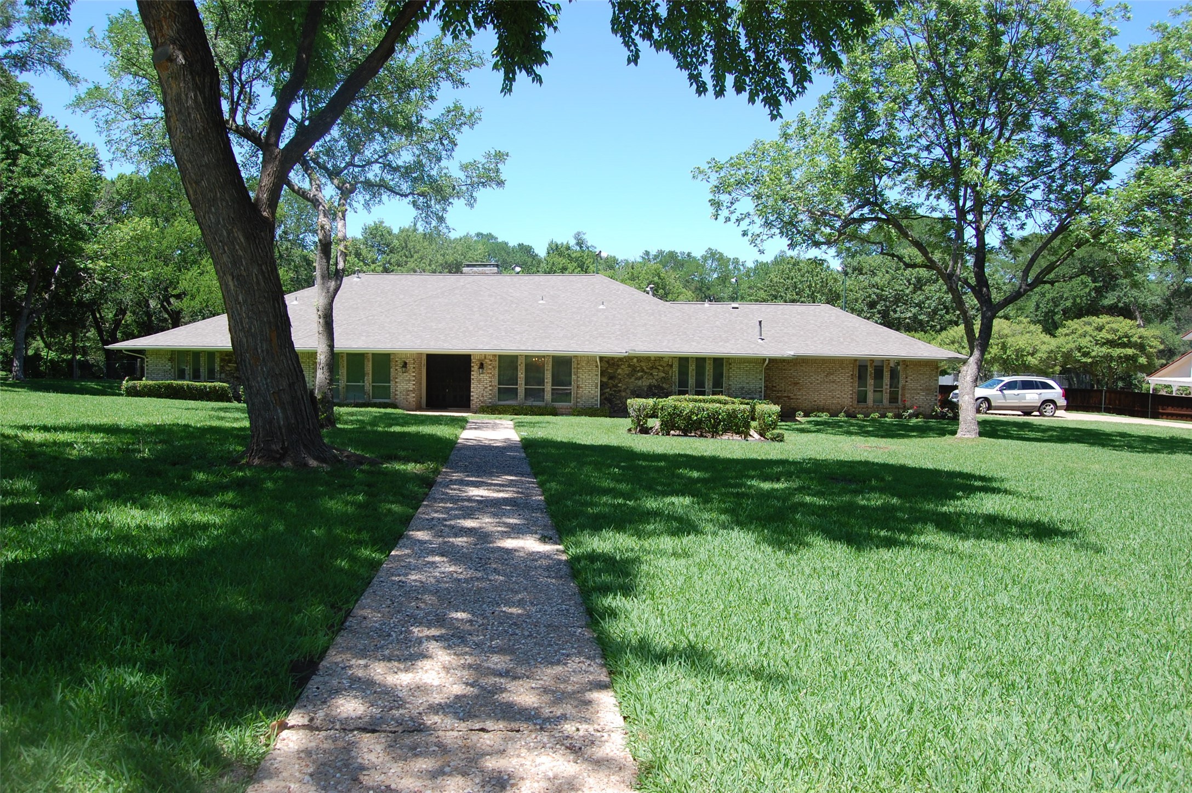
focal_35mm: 27
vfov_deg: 47.8
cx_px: 596
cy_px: 396
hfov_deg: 67.4
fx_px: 893
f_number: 8
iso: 200
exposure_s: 1/250
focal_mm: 18
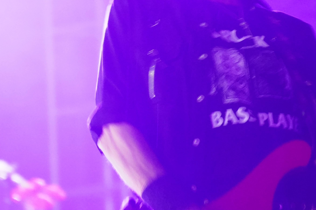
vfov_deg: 5.9
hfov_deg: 8.8
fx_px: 2045
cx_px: 247
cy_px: 92
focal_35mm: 233
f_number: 4
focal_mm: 105
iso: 12800
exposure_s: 1/25
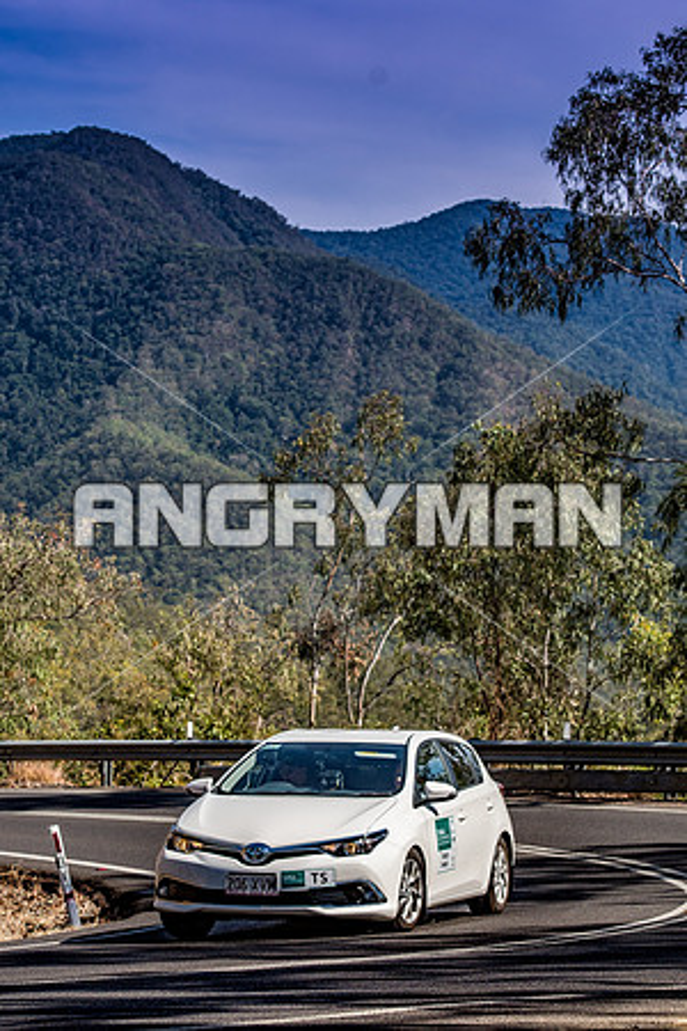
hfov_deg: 10.8
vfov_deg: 16.1
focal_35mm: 128
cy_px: 516
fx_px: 3649
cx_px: 344
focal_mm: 85
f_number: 5
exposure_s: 1/4000
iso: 250
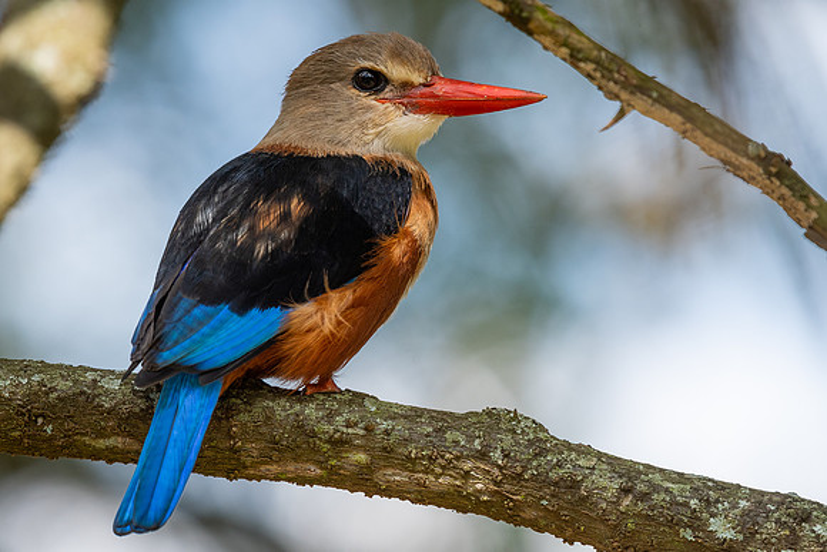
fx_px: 11835
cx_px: 379
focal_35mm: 515
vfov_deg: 2.7
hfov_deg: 4.0
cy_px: 273
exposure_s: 1/500
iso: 200
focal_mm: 300
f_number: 5.6
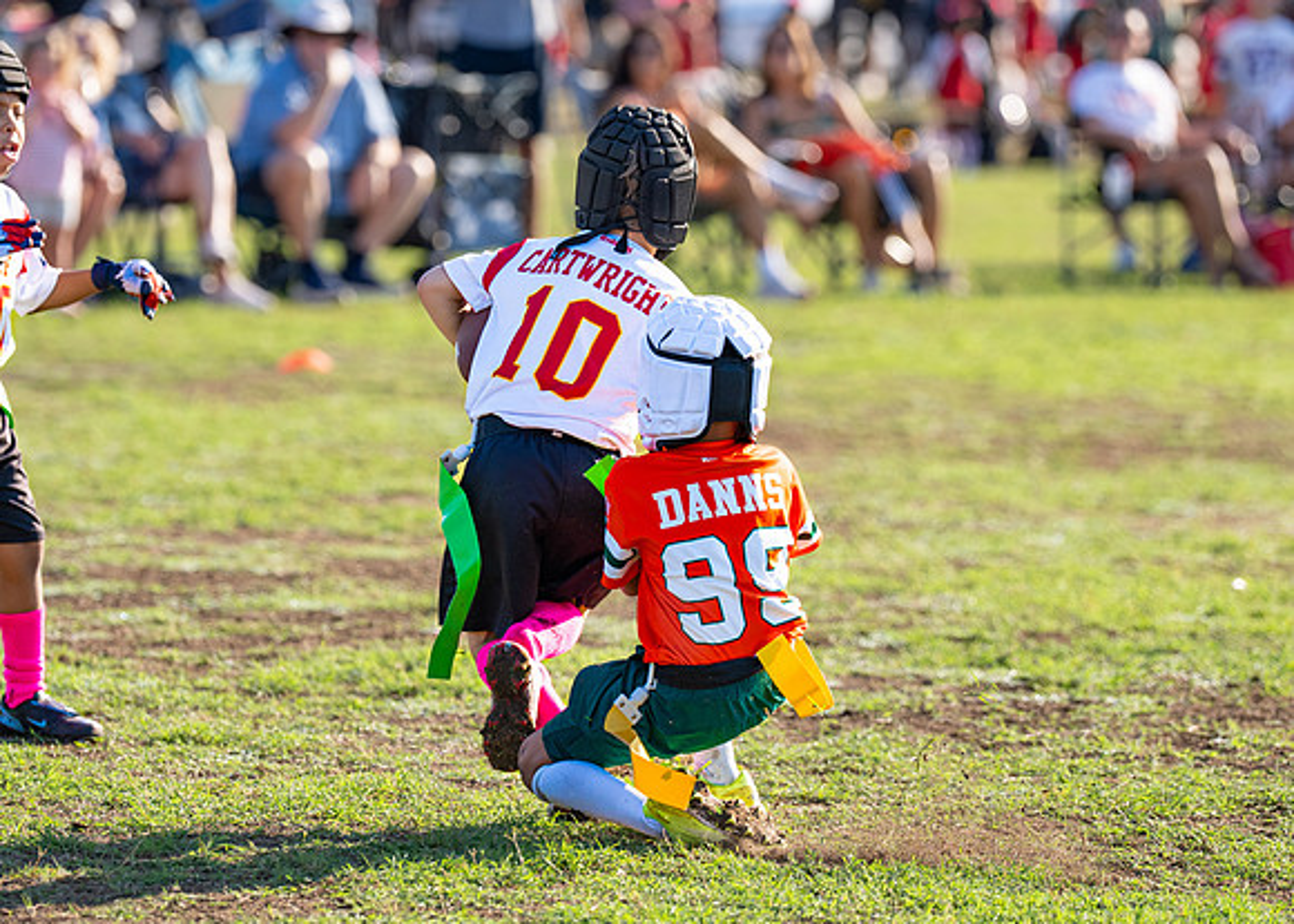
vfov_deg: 5.9
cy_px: 477
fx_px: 8905
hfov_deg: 8.3
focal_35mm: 242
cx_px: 554
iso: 250
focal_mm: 149
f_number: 2.8
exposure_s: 1/2000
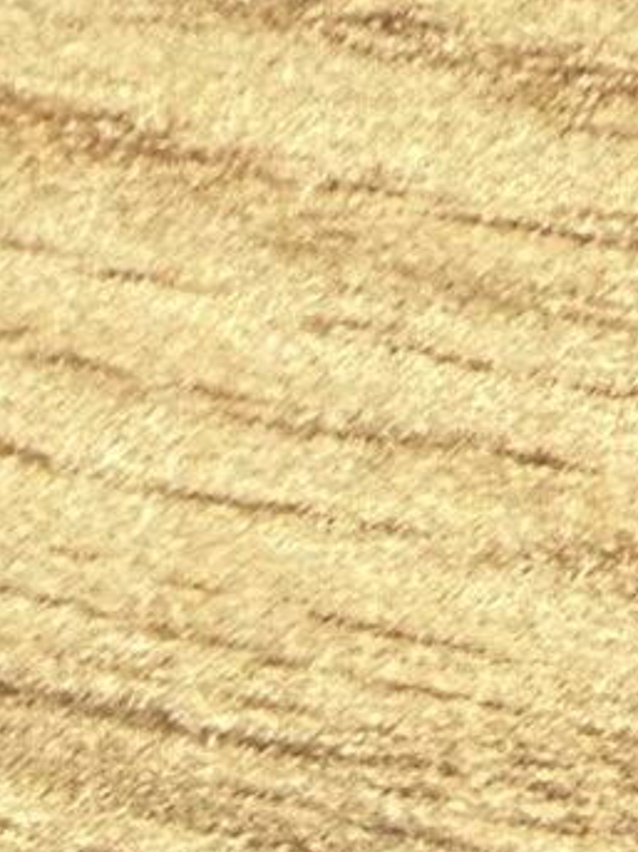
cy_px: -899
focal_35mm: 179
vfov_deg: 10.1
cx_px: -1512
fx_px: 4402
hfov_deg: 7.1
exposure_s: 1/99
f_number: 2.2
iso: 80
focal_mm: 2.22
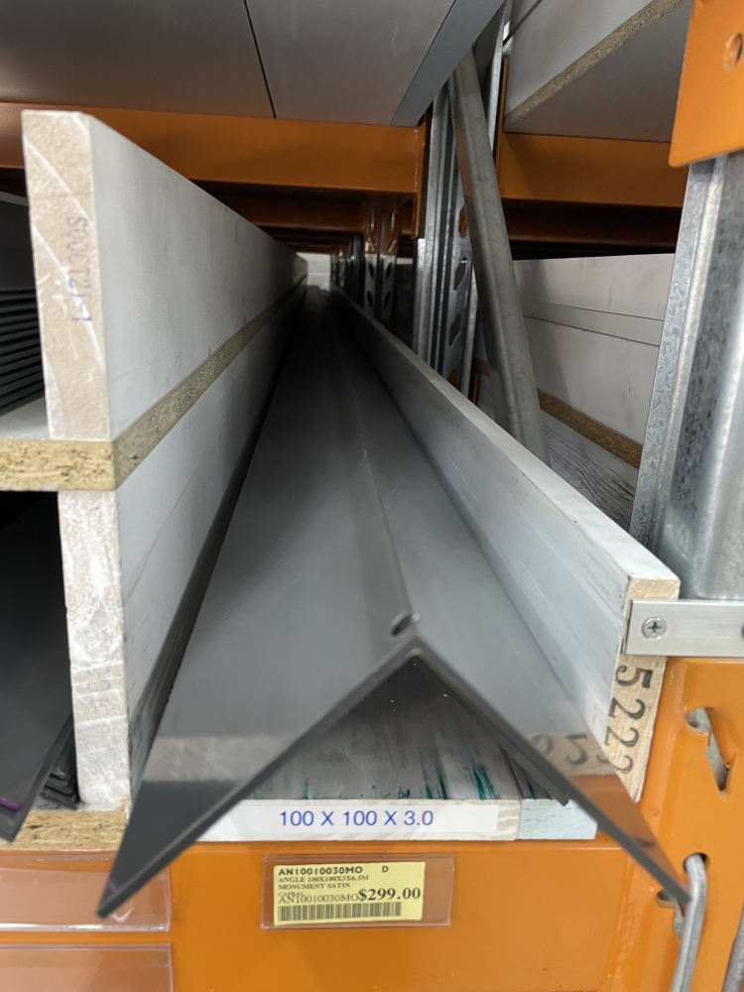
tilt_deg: -15.7
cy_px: 496
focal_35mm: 26
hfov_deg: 53.1
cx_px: 372
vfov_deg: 67.3
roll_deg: -1.9
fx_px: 745
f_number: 1.6
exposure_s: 1/50
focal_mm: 4.2
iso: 200
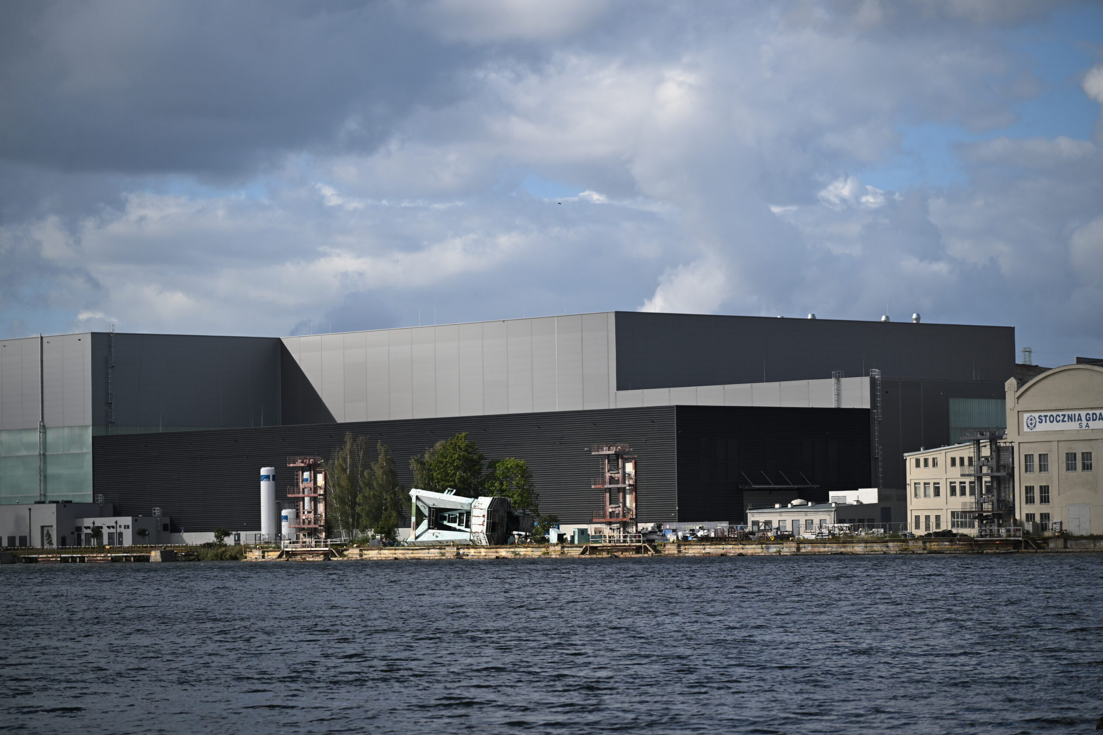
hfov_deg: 16.9
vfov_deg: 11.3
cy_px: 366
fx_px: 3707
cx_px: 550
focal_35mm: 121
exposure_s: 1/5000
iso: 400
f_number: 4
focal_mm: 120
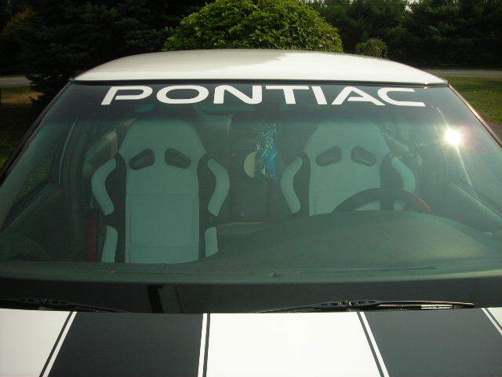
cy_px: 188
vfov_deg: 37.7
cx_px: 251
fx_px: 551
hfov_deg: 49.0
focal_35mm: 38
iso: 70
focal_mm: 6.3
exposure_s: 1/364
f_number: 6.4
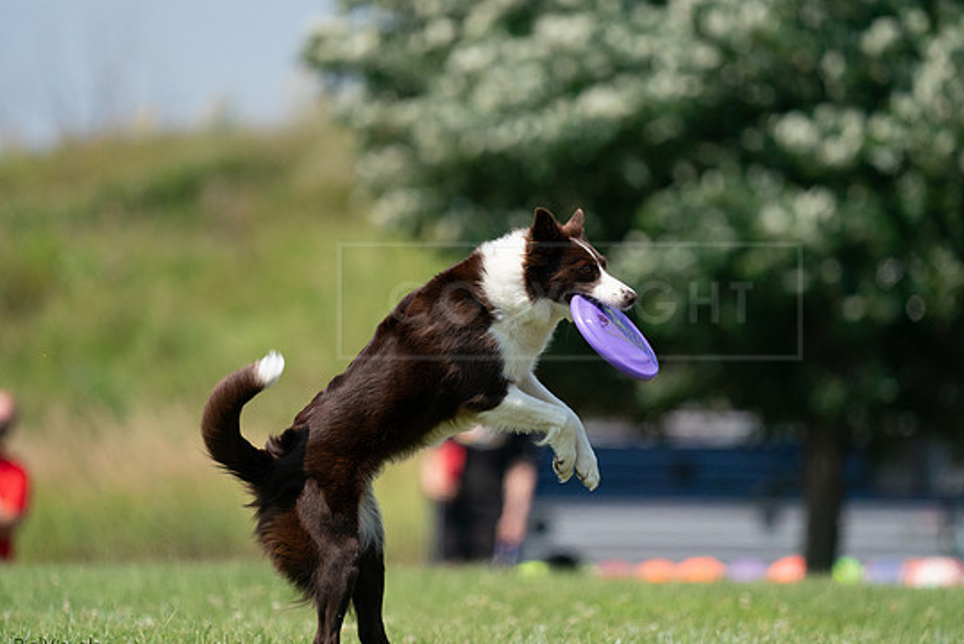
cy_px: 332
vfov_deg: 2.4
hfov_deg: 3.6
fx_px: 15244
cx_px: 508
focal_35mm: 569
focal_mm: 529
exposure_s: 1/4000
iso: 1000
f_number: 6.3
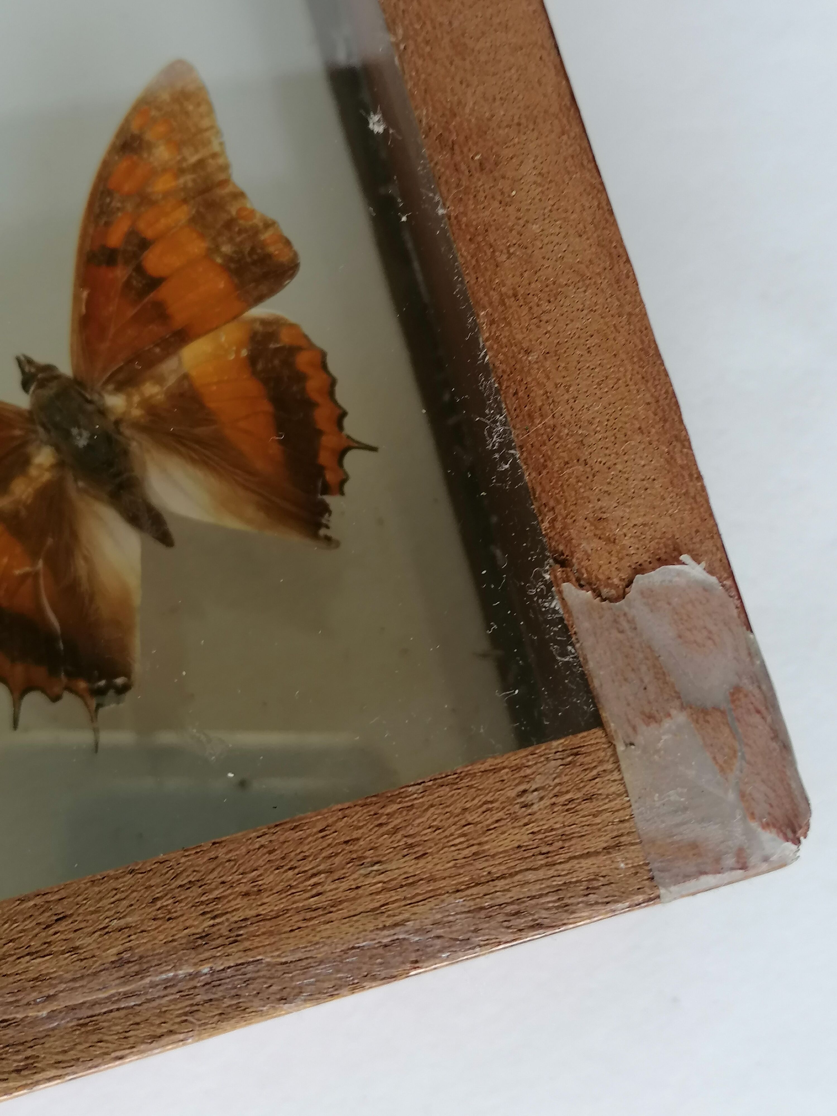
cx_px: 418
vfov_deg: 43.9
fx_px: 1386
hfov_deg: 33.6
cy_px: 558
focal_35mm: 43
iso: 64
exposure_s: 1/50
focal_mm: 4.75
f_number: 1.8
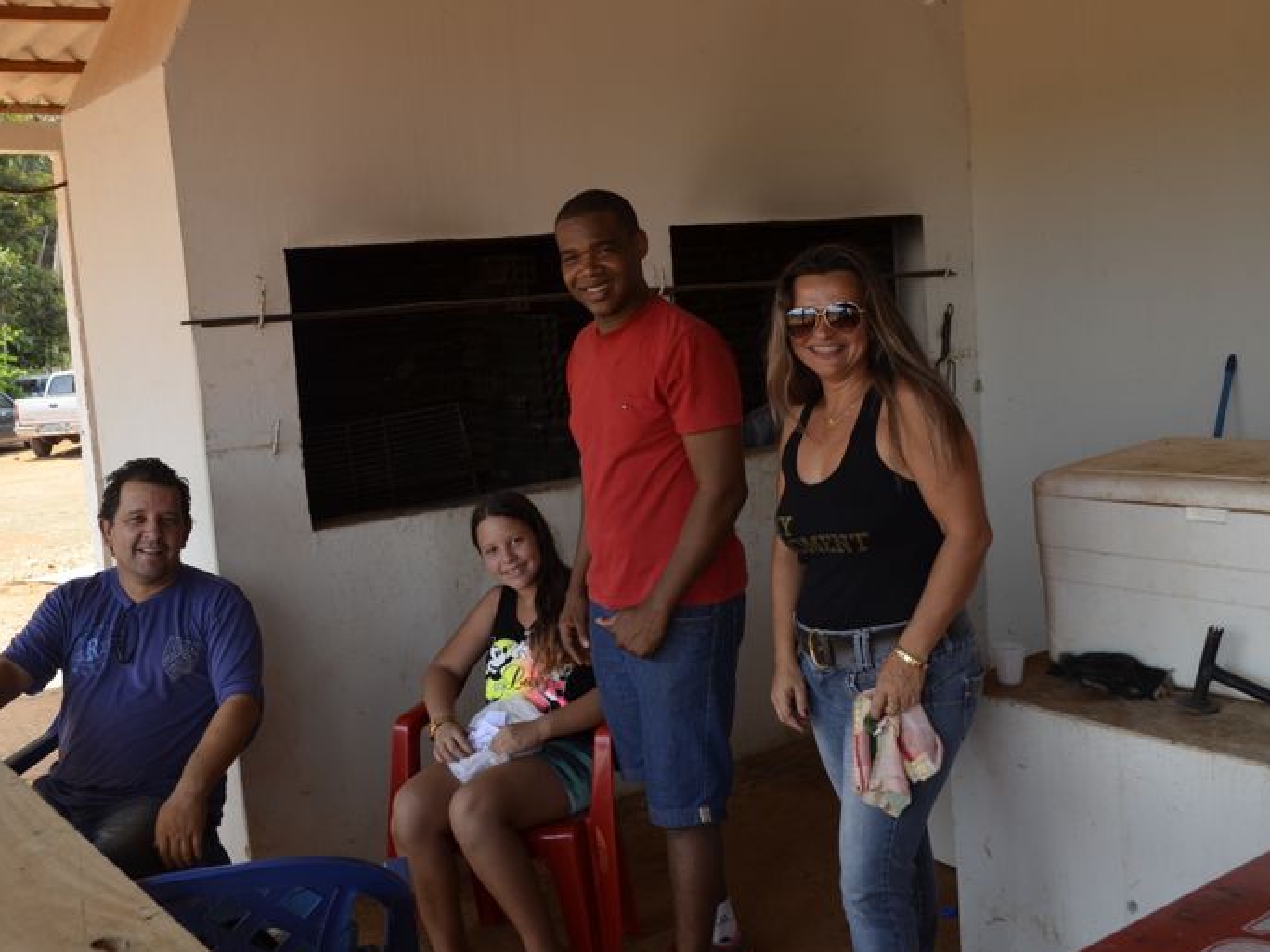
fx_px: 1357
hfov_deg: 50.1
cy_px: 485
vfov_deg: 38.7
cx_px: 577
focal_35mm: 37
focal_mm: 22
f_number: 6.7
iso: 200
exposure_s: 1/180
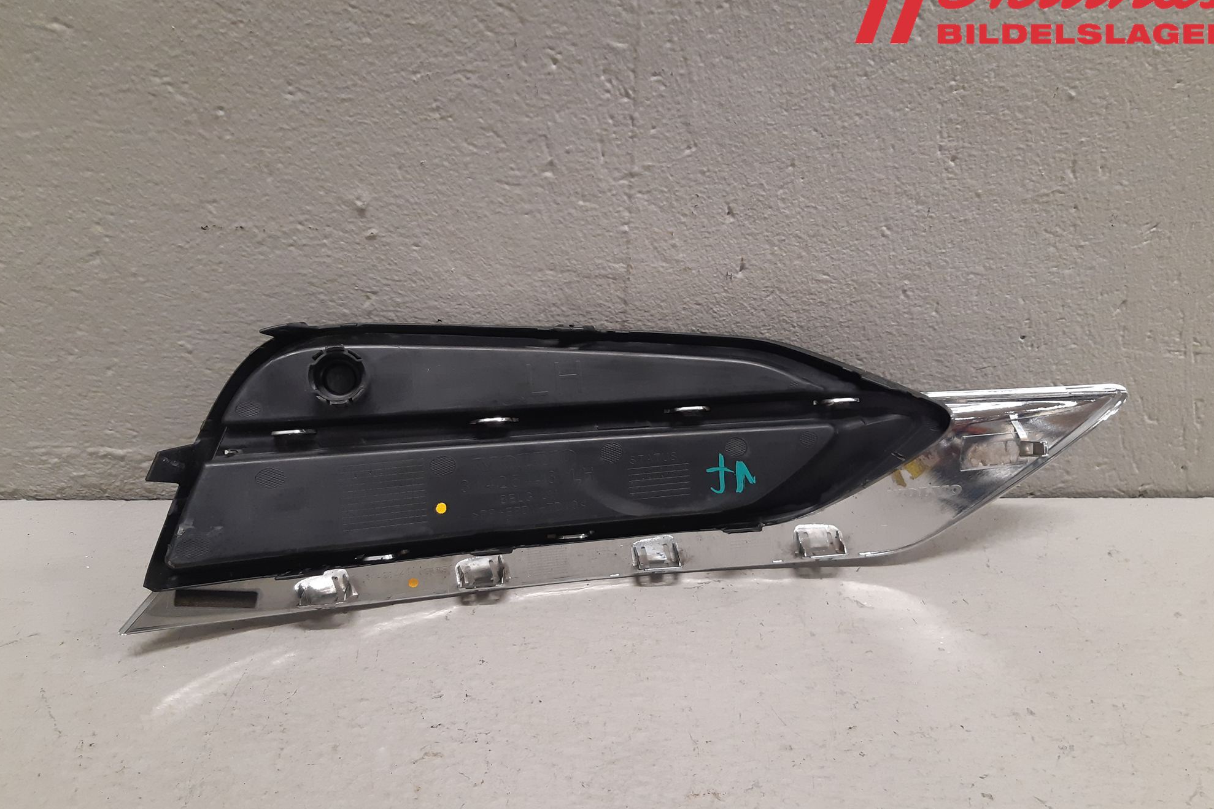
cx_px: 603
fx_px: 944
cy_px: 411
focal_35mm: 28
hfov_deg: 65.5
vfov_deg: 46.4
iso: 160
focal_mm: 3.93
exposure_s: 1/50
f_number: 1.7
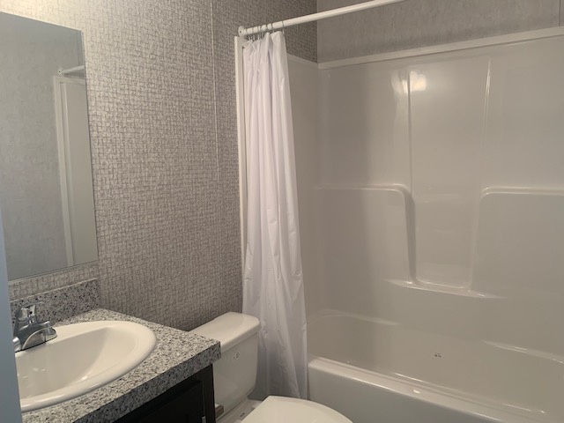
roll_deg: +0.9
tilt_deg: -8.1
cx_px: 282
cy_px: 212
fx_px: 424
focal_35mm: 26
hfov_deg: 67.3
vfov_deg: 53.1
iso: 64
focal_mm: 4.25
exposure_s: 1/60
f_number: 1.8
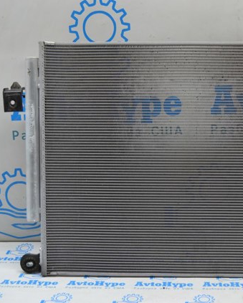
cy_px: 151
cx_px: 176
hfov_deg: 24.5
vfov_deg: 30.6
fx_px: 554
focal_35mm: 62
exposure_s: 1/60
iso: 400
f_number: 4.5
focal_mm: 29
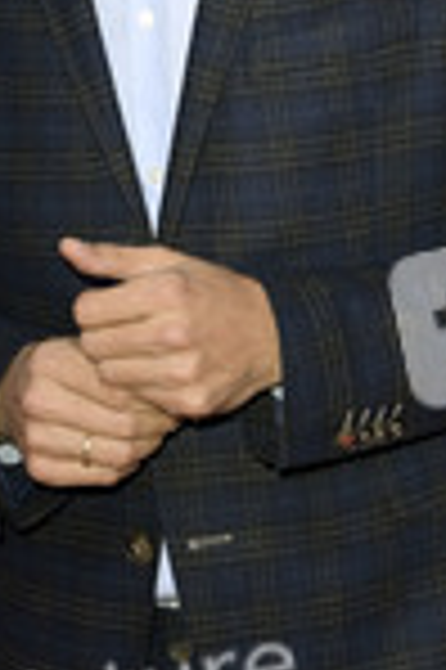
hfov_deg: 7.5
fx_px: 3408
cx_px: 212
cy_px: 76
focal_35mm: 183
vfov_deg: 11.2
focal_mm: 68
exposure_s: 1/250
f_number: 5.6
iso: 400
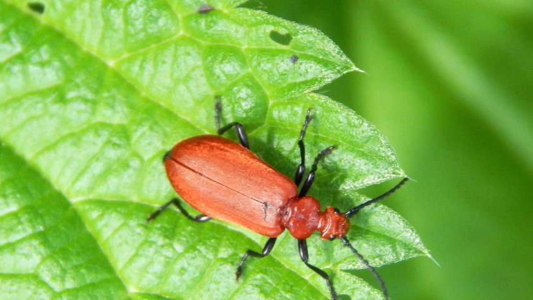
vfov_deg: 5.3
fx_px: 3208
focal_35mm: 227
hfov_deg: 9.5
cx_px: 266
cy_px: 196
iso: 400
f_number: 5.4
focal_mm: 37.1
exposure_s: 1/160
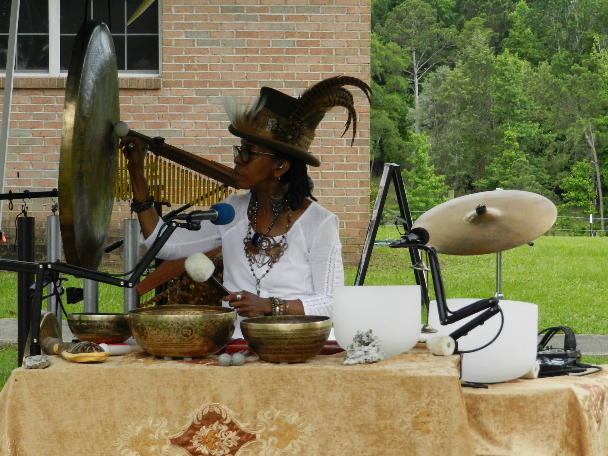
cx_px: 294
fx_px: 2108
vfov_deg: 12.3
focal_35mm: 120
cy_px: 226
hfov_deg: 16.4
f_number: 4.8
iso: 640
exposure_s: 1/200
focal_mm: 20.5
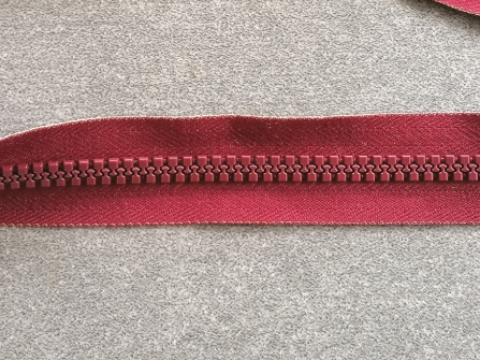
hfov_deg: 27.4
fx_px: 984
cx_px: 215
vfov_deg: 20.3
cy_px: 37
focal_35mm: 71
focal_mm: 4.75
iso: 100
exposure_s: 1/60
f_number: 1.8
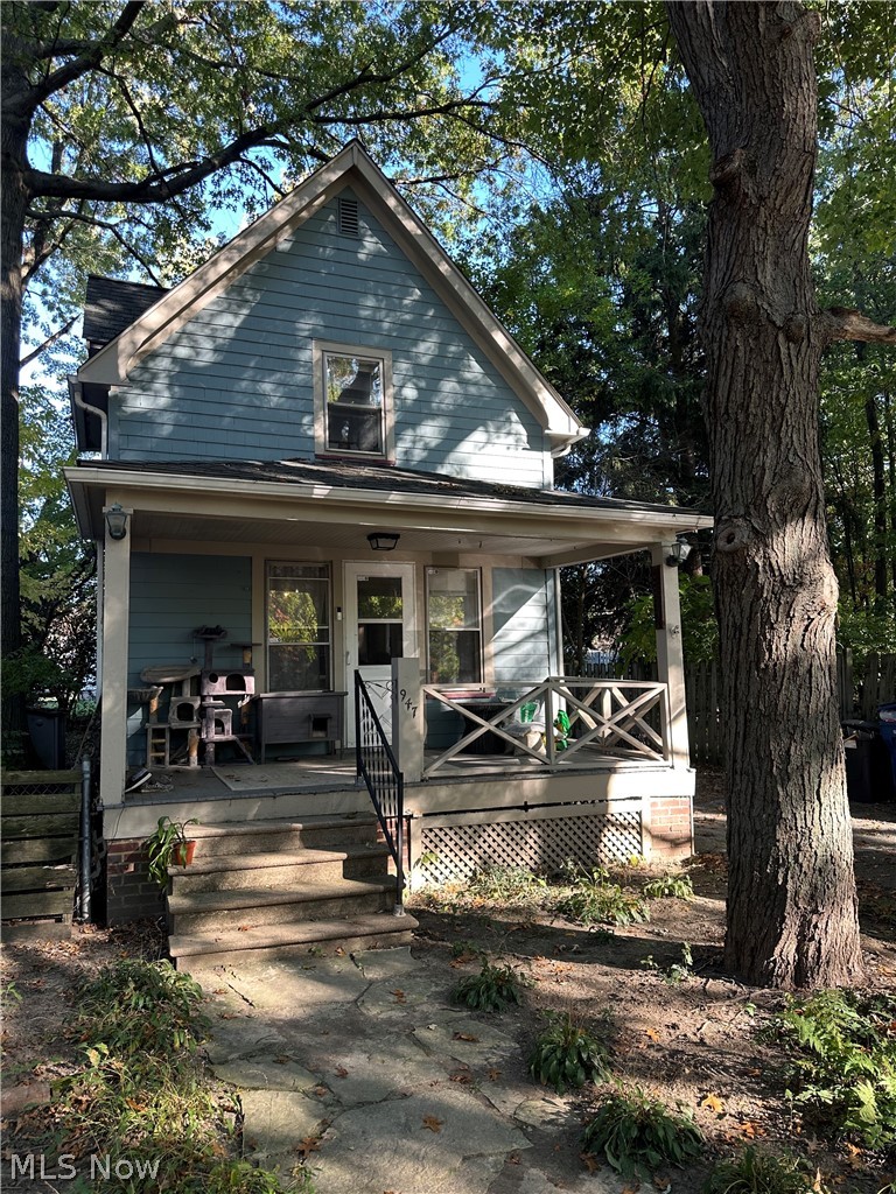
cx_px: 448
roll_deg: +0.9
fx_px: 828
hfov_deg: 56.8
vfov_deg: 71.6
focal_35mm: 24
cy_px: 597
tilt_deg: +6.4
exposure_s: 1/166
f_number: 1.78
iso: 64
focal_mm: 6.86
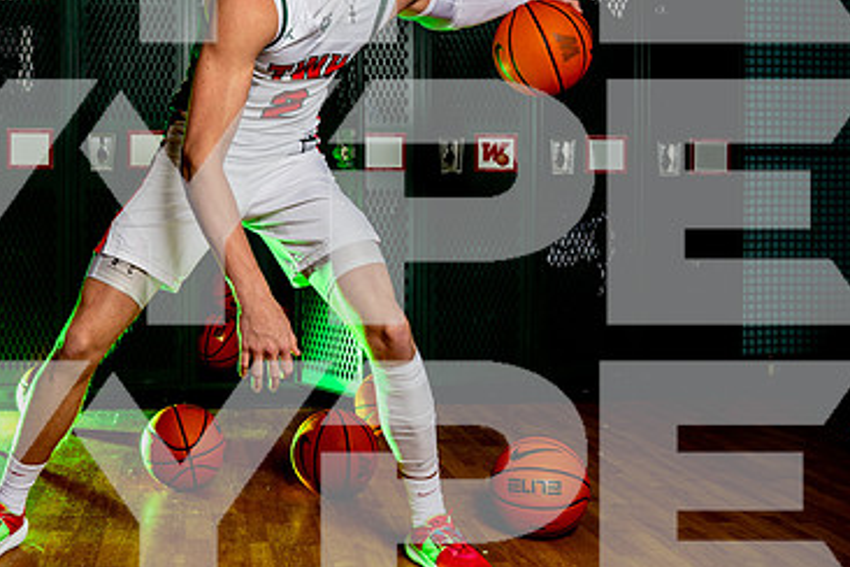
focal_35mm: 38
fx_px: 897
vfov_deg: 34.8
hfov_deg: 49.8
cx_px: 283
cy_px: 203
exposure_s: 1/200
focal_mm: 24
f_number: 5
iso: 200
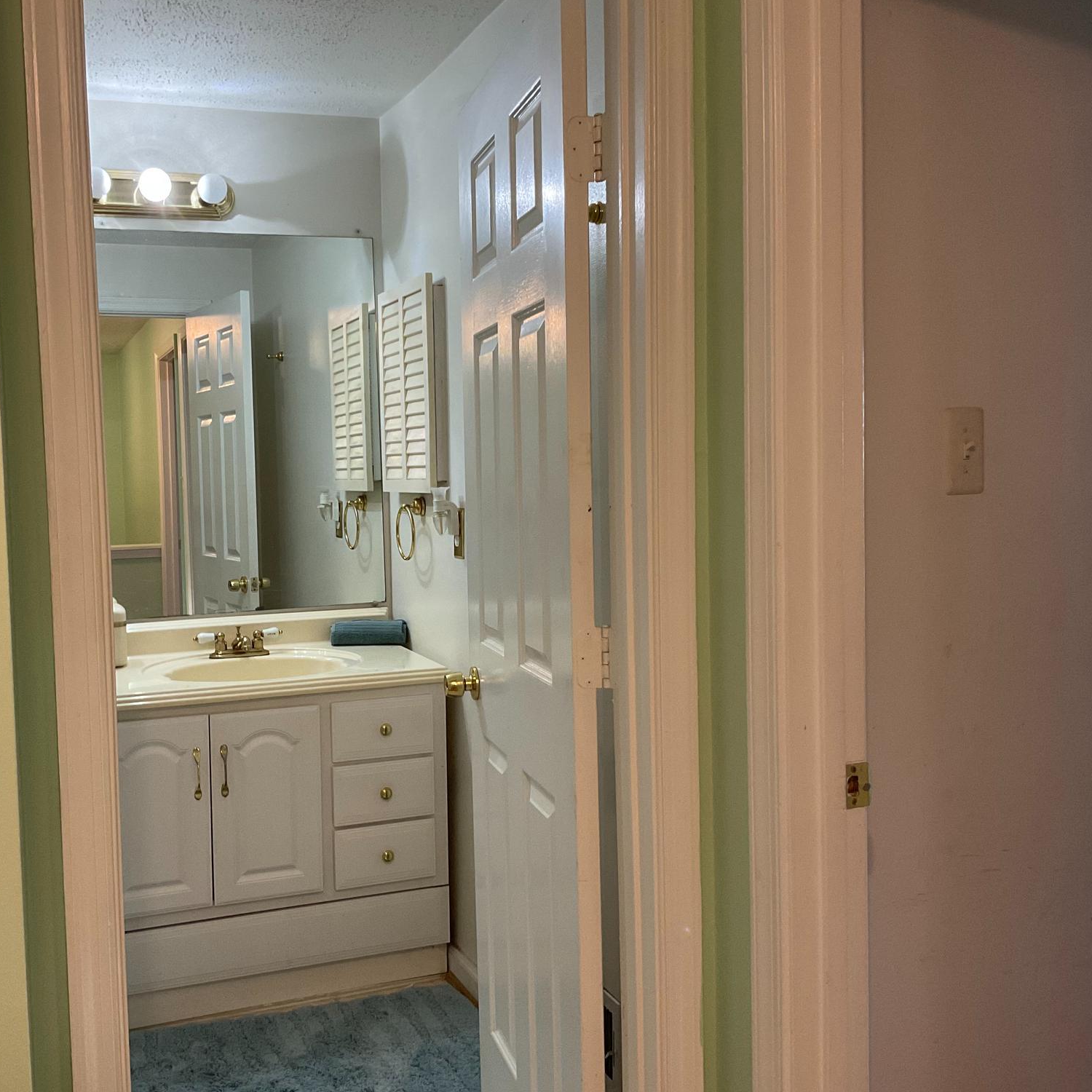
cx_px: 422
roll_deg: +1.8
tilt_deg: -3.7
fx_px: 1249
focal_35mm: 35
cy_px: 556
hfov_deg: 46.9
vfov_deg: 47.2
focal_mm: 3
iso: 100
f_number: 1.8
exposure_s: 1/60
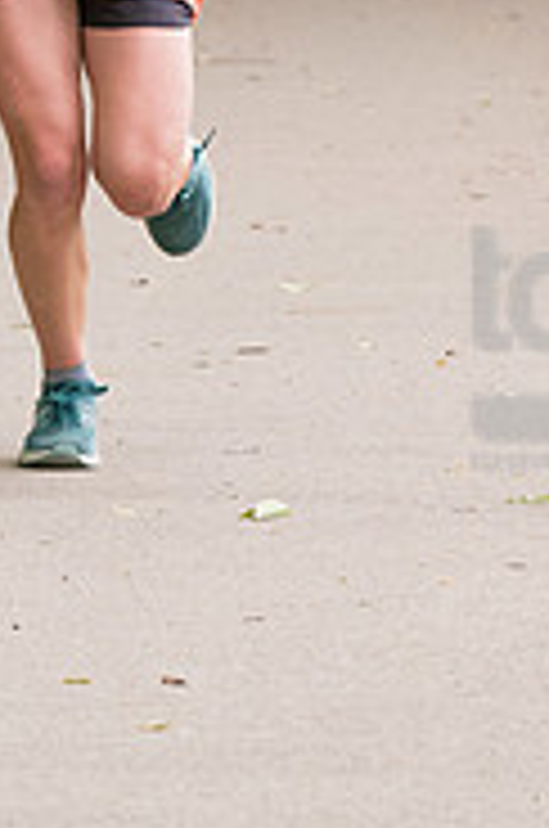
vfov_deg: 4.6
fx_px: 10263
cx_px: 83
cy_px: -140
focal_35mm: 447
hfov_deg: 3.1
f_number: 5.6
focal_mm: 122
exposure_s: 1/1250
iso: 2500
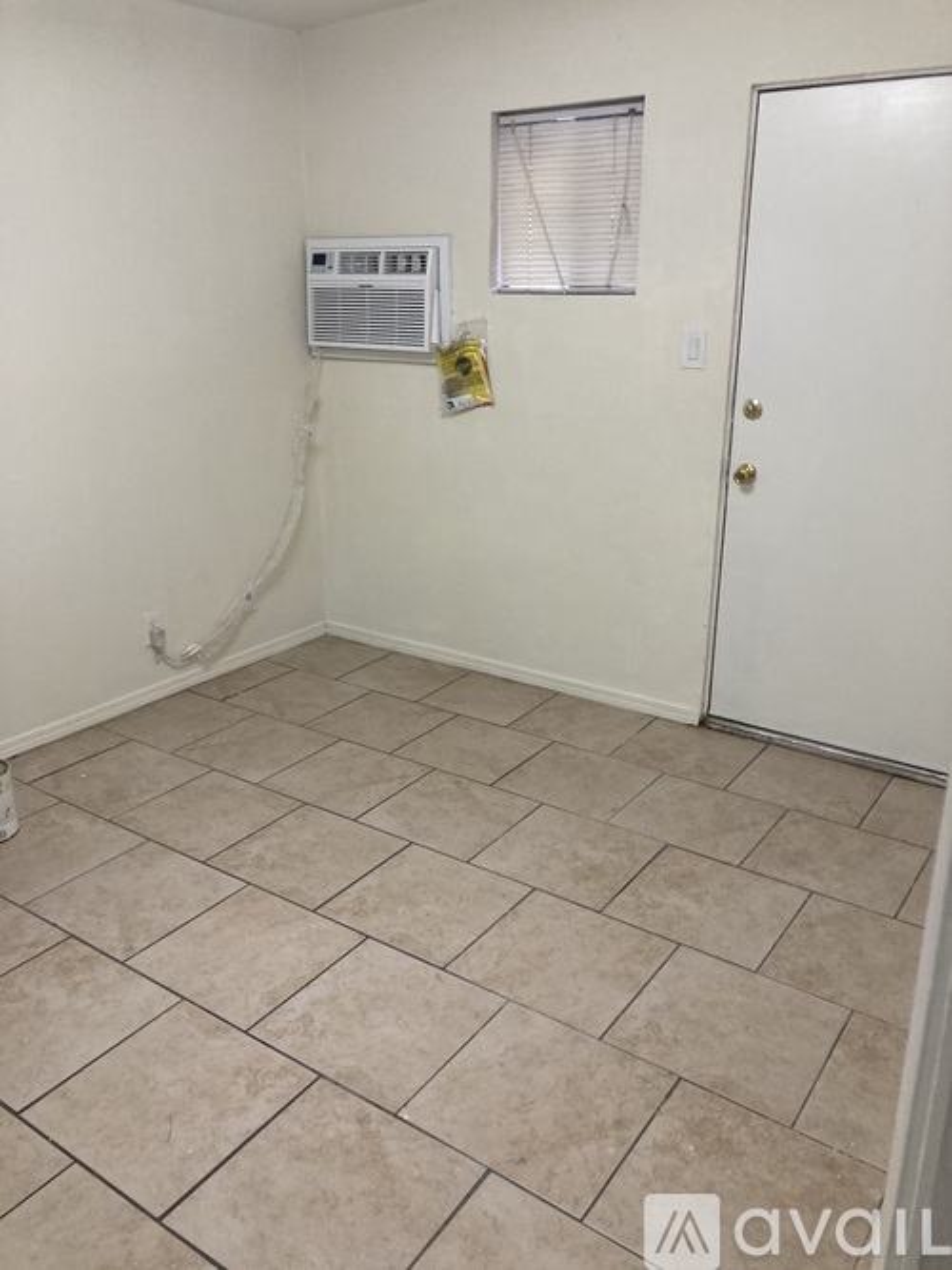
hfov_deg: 49.7
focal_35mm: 28
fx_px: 1027
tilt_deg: -17.5
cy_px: 635
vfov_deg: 63.5
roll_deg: -0.4
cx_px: 476
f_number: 1.8
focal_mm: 3.99
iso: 100
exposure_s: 1/60
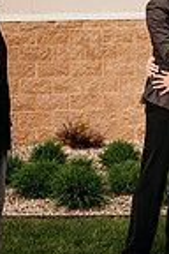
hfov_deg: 10.3
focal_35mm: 131
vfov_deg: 15.2
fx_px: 922
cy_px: -32
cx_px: 217
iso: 200
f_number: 2.8
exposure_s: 1/1600
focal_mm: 42
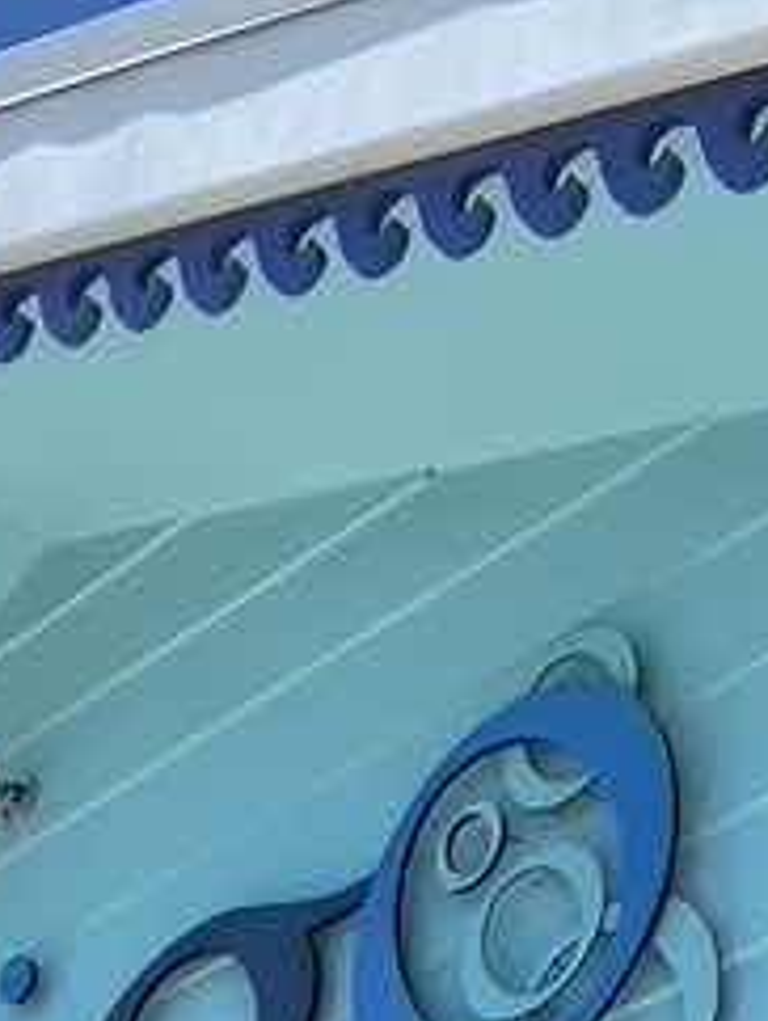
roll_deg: -0.2
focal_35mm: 110
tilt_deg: +16.9
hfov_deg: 13.2
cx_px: -127
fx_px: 3248
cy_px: 1949
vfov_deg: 15.0
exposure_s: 1/3125
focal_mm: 4.25
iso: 32
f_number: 1.8
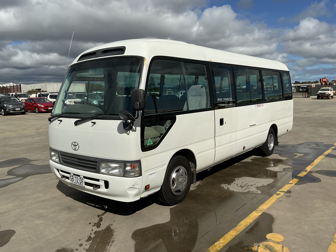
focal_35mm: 28
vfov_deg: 49.7
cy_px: 126
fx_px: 272
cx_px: 168
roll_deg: +1.7
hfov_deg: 63.4
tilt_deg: -6.7
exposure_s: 1/4405
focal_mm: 3
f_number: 1.8
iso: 25
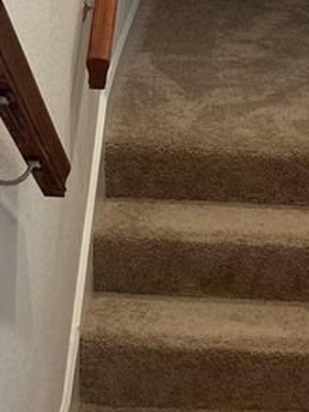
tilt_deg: -13.2
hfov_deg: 13.8
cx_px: 233
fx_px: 1274
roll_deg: -2.4
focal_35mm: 107
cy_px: -4
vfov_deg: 17.9
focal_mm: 5.1
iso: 80
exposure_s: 1/60
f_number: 1.6
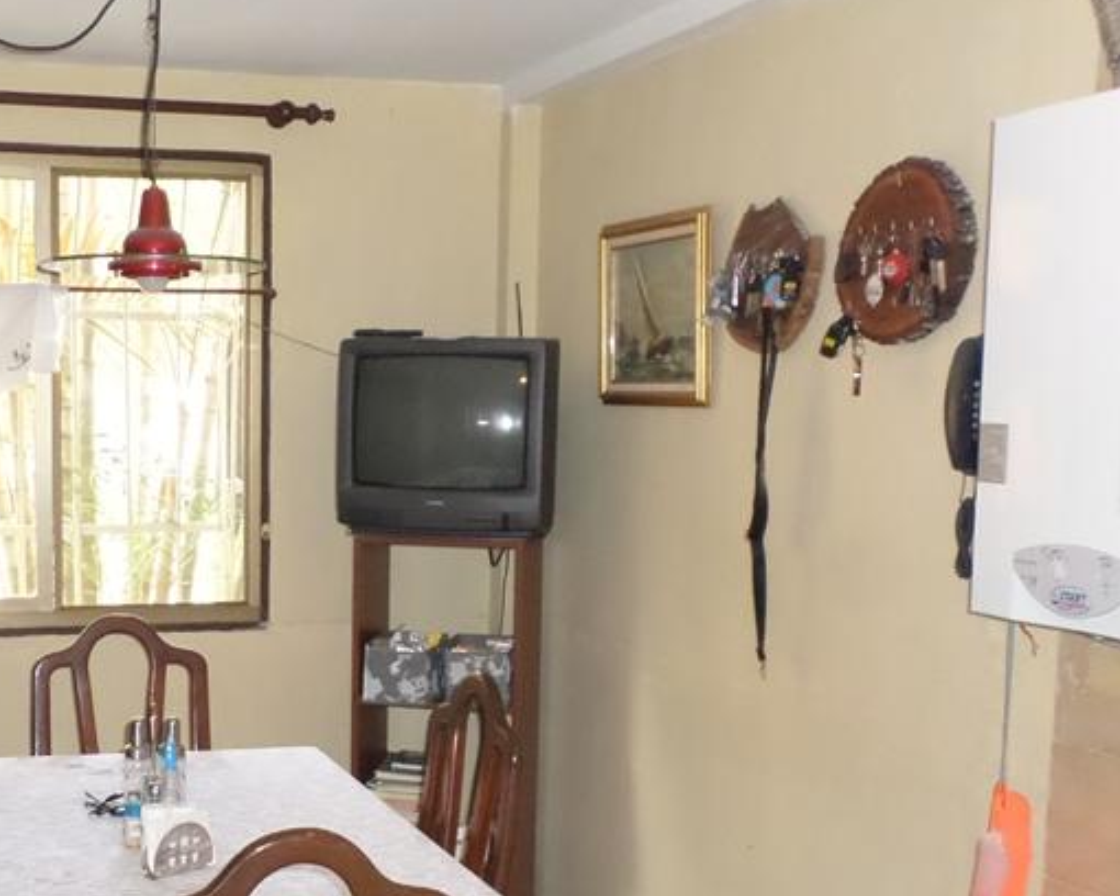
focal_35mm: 49
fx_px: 1624
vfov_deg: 30.5
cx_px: 281
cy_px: 617
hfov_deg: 37.1
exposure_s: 1/30
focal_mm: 4.5
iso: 320
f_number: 2.5
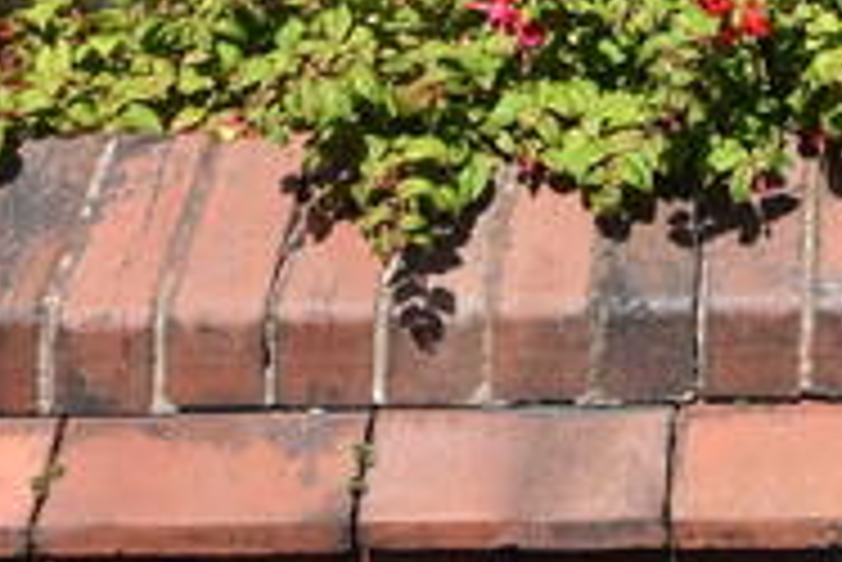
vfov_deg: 14.3
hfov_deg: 23.1
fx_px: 1919
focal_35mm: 82
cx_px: 950
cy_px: -506
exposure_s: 1/500
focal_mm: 10
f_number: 8
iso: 200
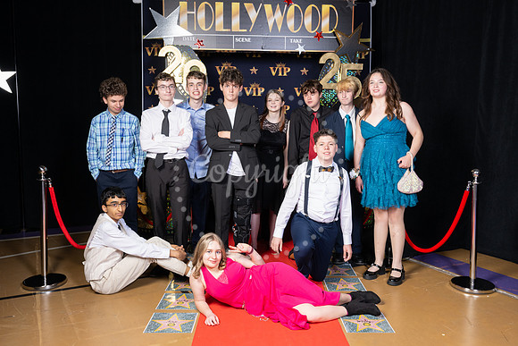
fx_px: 431
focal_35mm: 30
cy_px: 167
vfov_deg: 43.7
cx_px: 259
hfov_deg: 62.0
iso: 400
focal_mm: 29
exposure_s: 1/125
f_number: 8
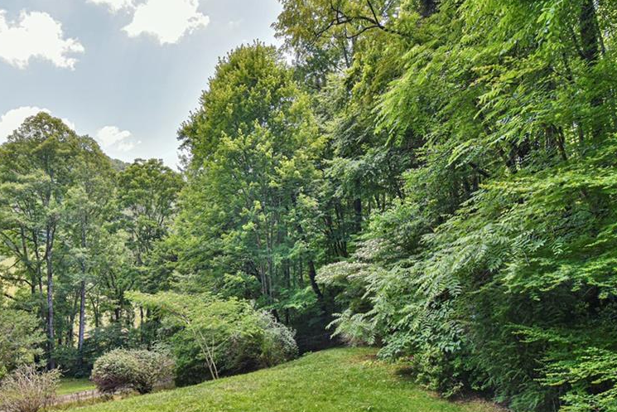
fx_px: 377
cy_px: 267
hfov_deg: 78.4
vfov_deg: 56.3
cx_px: 281
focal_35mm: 22
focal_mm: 16
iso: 1600
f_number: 9
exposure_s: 1/320
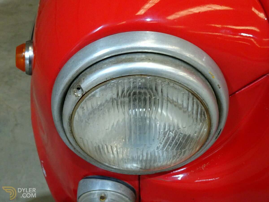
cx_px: 134
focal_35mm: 35
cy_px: 101
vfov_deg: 40.7
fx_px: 272
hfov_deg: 52.6
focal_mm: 5.98
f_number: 4
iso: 800
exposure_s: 1/25
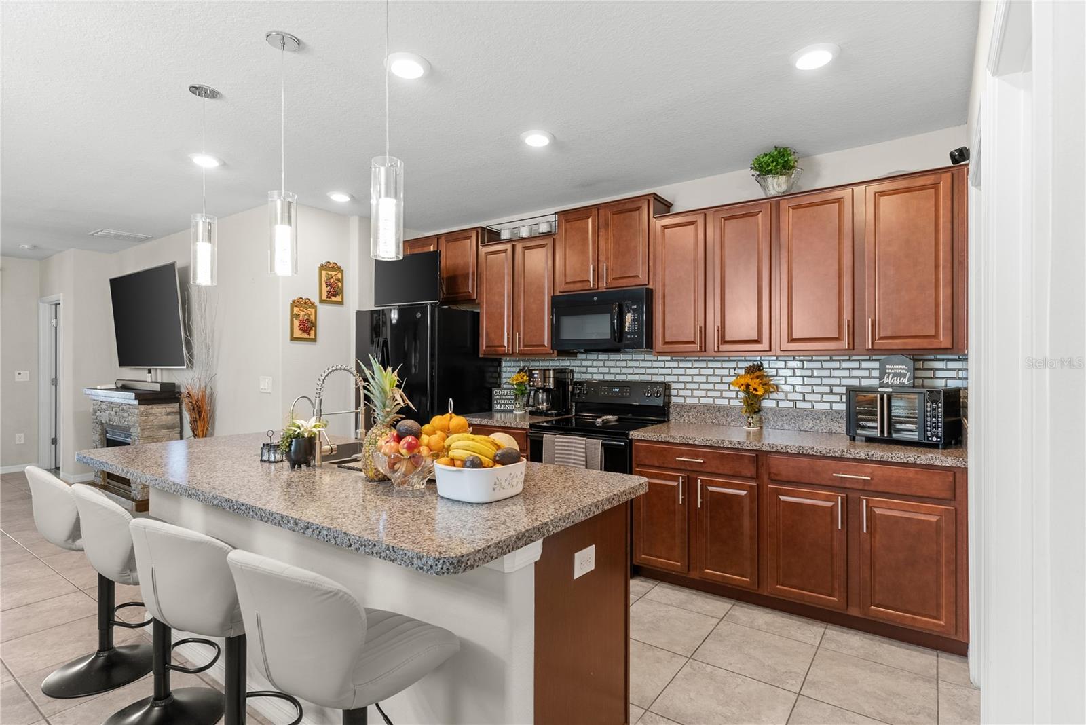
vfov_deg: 67.4
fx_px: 543
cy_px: 362
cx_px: 543
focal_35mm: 18
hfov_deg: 90.0
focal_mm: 18
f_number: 8
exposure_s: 1/2.5
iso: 400
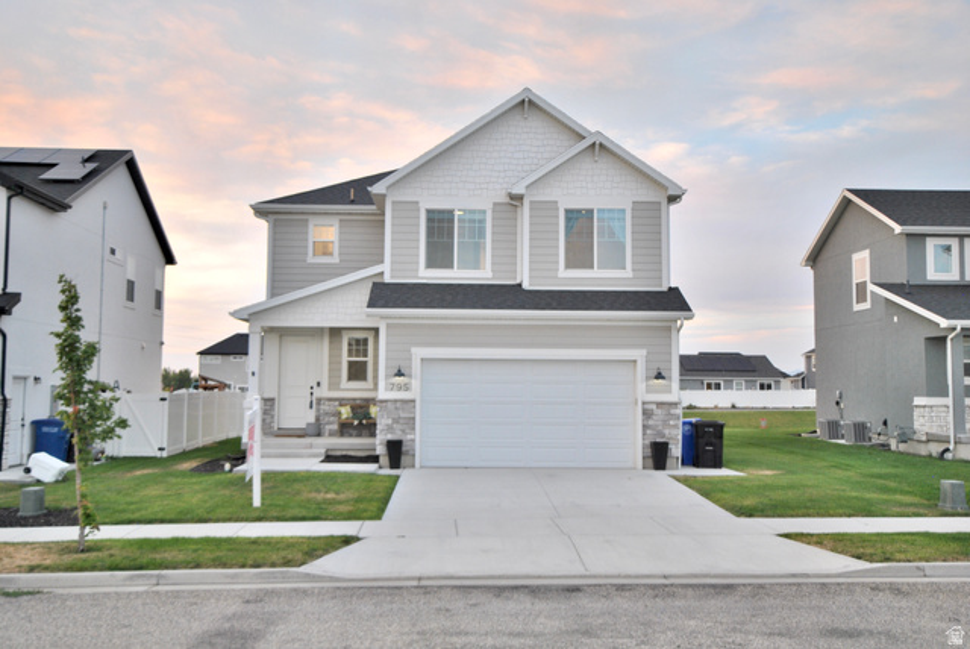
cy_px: 324
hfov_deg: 53.1
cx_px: 485
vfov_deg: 36.9
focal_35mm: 36
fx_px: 971
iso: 200
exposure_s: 1/50
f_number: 4.5
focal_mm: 24
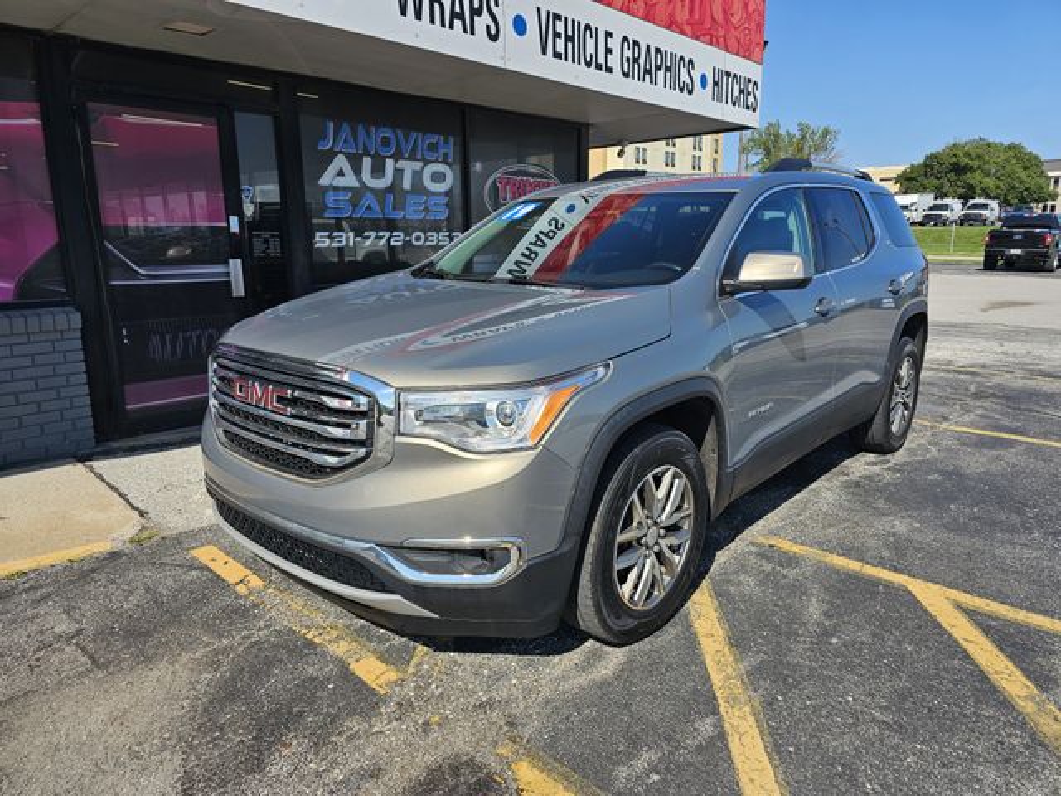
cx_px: 530
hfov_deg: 73.9
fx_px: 705
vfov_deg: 58.9
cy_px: 398
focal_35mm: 23
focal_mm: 6.3
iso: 10
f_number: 1.7
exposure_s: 1/640
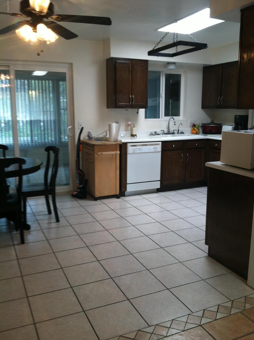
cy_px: 170
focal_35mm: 35
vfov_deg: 52.7
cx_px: 127
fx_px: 343
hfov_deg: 40.6
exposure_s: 1/20
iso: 80
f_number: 2.8
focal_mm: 3.85
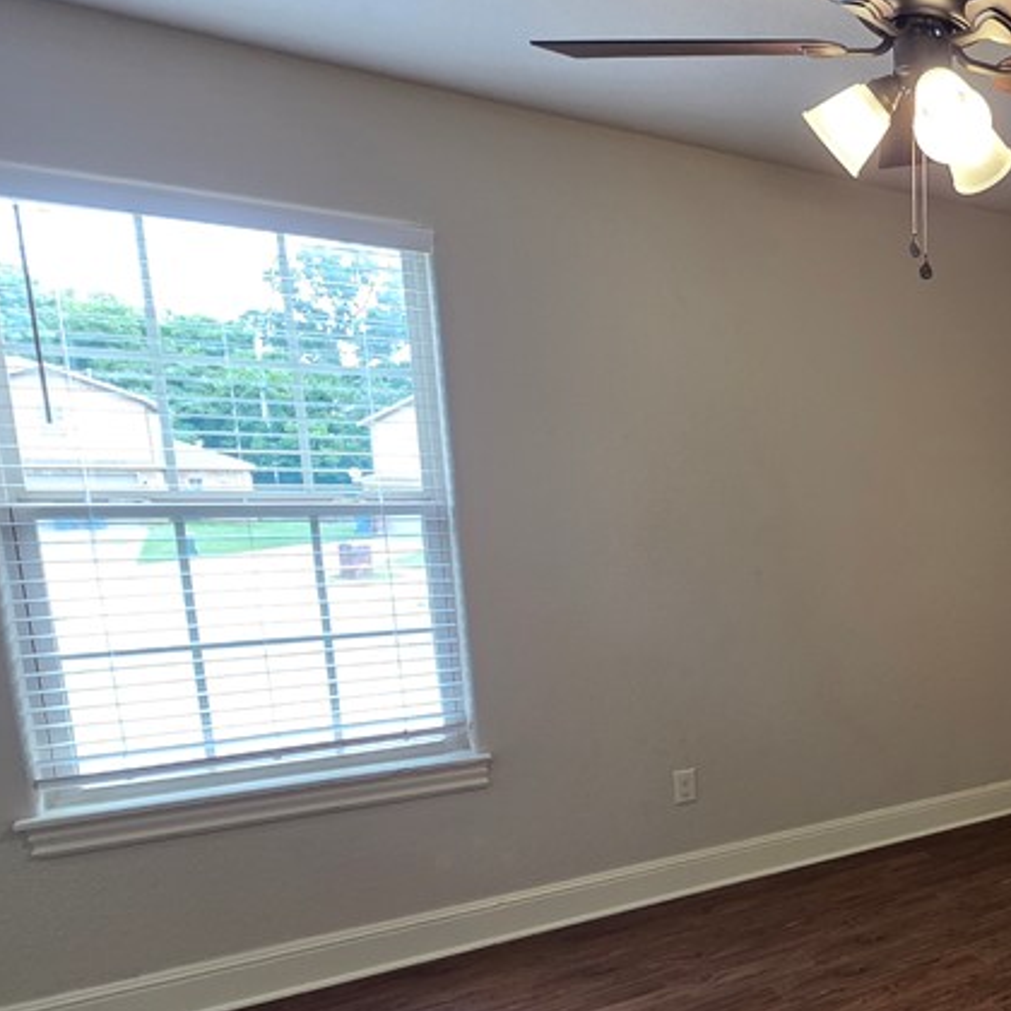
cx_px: 1110
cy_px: 643
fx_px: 925
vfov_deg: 56.5
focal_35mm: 28
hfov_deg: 44.1
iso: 160
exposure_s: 1/120
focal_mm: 2.2
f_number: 1.9
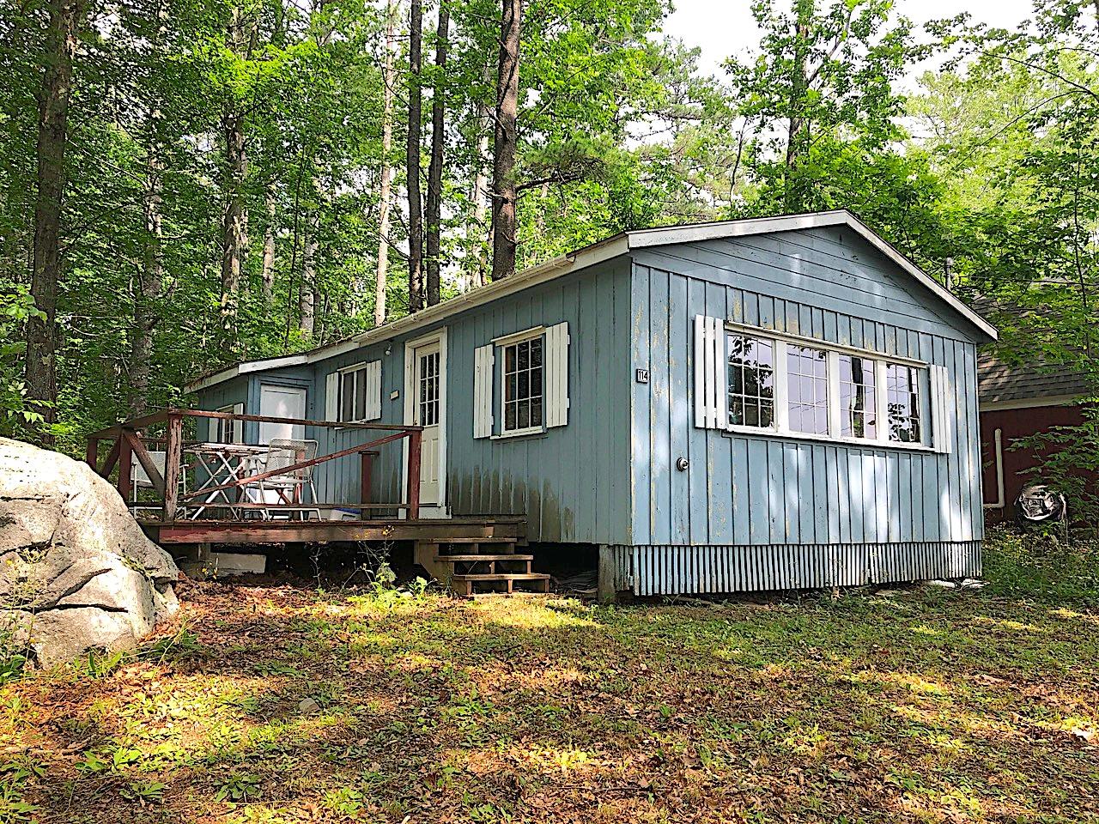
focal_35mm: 29
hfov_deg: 61.7
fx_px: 921
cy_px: 412
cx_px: 550
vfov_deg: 48.2
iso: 20
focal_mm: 3.99
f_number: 1.8
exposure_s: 1/365
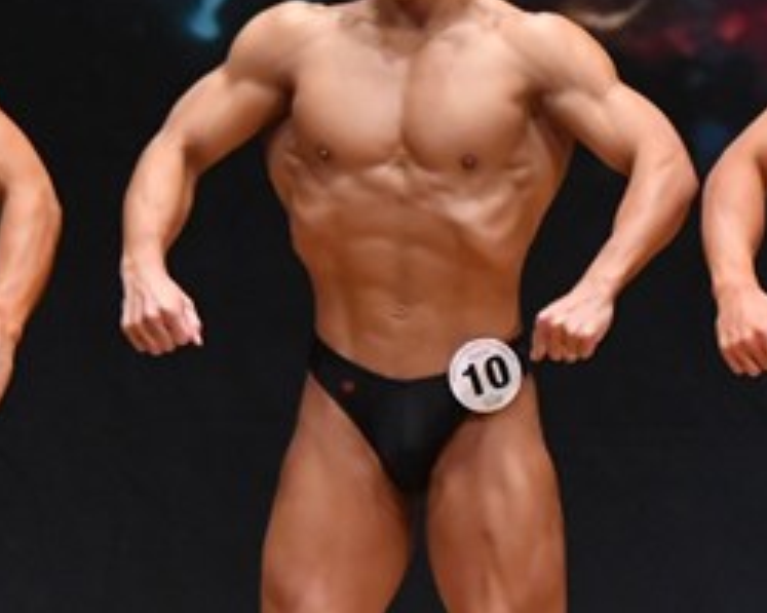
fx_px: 16905
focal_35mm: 745
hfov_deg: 2.6
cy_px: 379
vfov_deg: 2.1
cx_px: 981
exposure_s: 1/400
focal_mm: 170
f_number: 5.6
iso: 6400
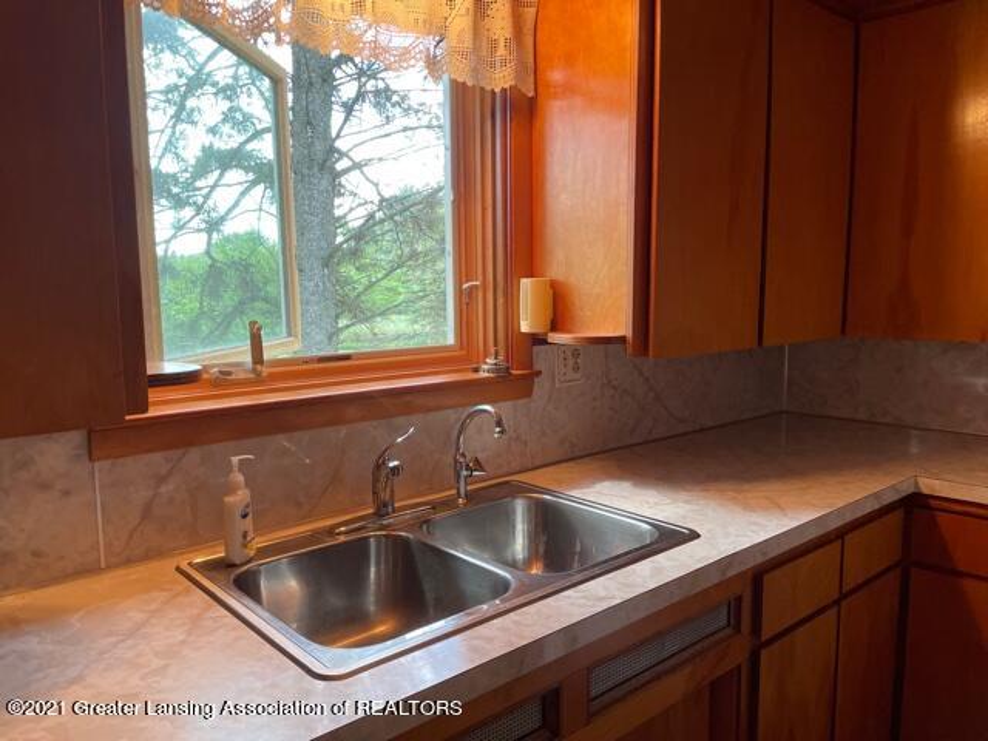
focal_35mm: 26
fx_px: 742
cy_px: 370
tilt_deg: -6.8
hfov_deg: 67.3
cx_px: 494
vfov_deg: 53.1
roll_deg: +1.2
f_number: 1.6
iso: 80
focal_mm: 4.2
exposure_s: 1/60
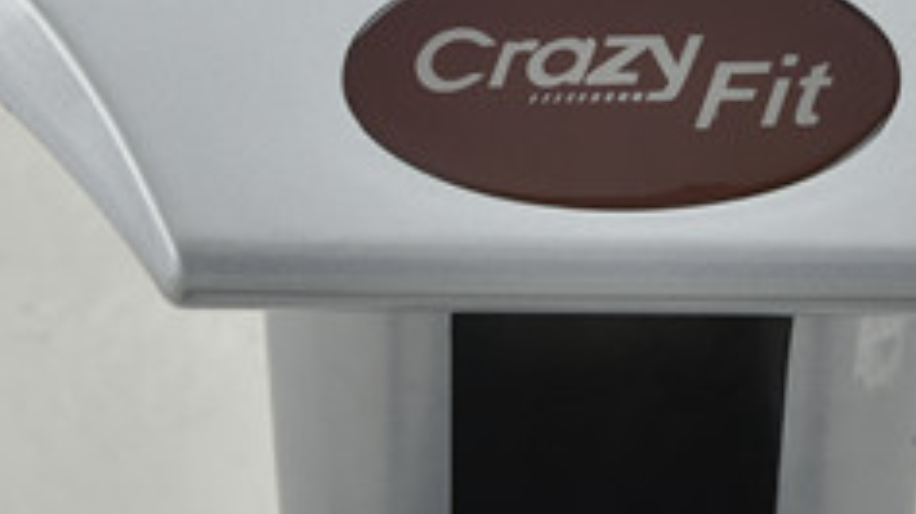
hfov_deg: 12.6
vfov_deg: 7.0
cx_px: 645
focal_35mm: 170
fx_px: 4127
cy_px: -280
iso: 100
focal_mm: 48
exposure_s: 1/125
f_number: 13
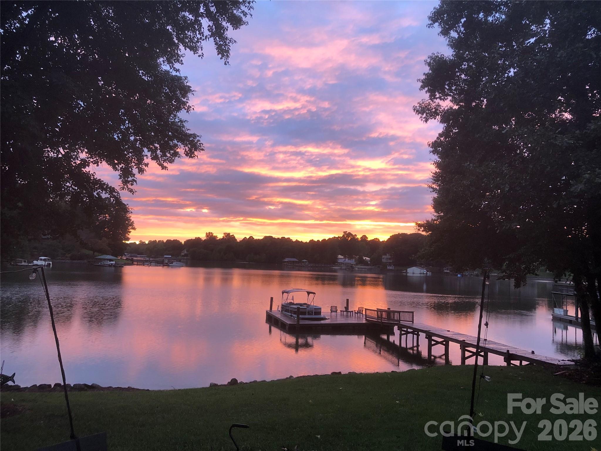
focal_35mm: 28
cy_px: 226
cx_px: 300
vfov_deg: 49.7
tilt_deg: +4.8
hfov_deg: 63.4
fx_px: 486
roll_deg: -2.0
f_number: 1.8
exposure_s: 1/30
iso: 25
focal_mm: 3.99
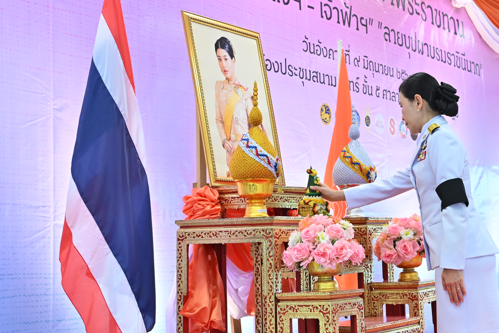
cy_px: 177
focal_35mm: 63
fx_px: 873
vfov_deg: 21.6
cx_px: 376
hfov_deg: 31.3
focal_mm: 34
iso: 1250
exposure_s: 1/200
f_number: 4
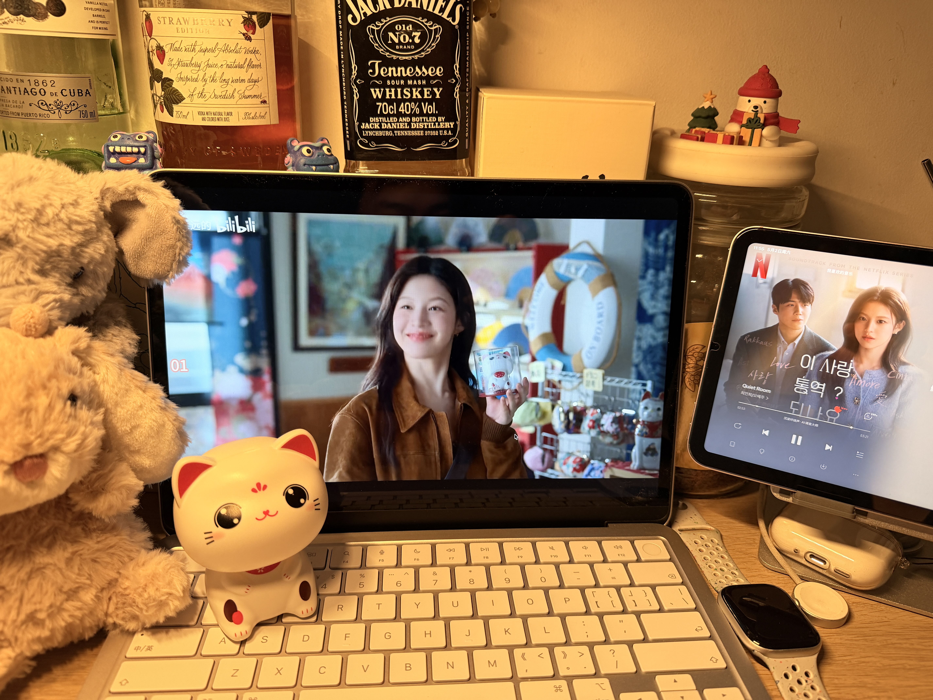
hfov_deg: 71.6
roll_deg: -1.9
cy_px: 350
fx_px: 647
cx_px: 466
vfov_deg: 56.8
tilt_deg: -23.5
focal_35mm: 24
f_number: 1.78
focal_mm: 6.76
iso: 125
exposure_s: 1/121
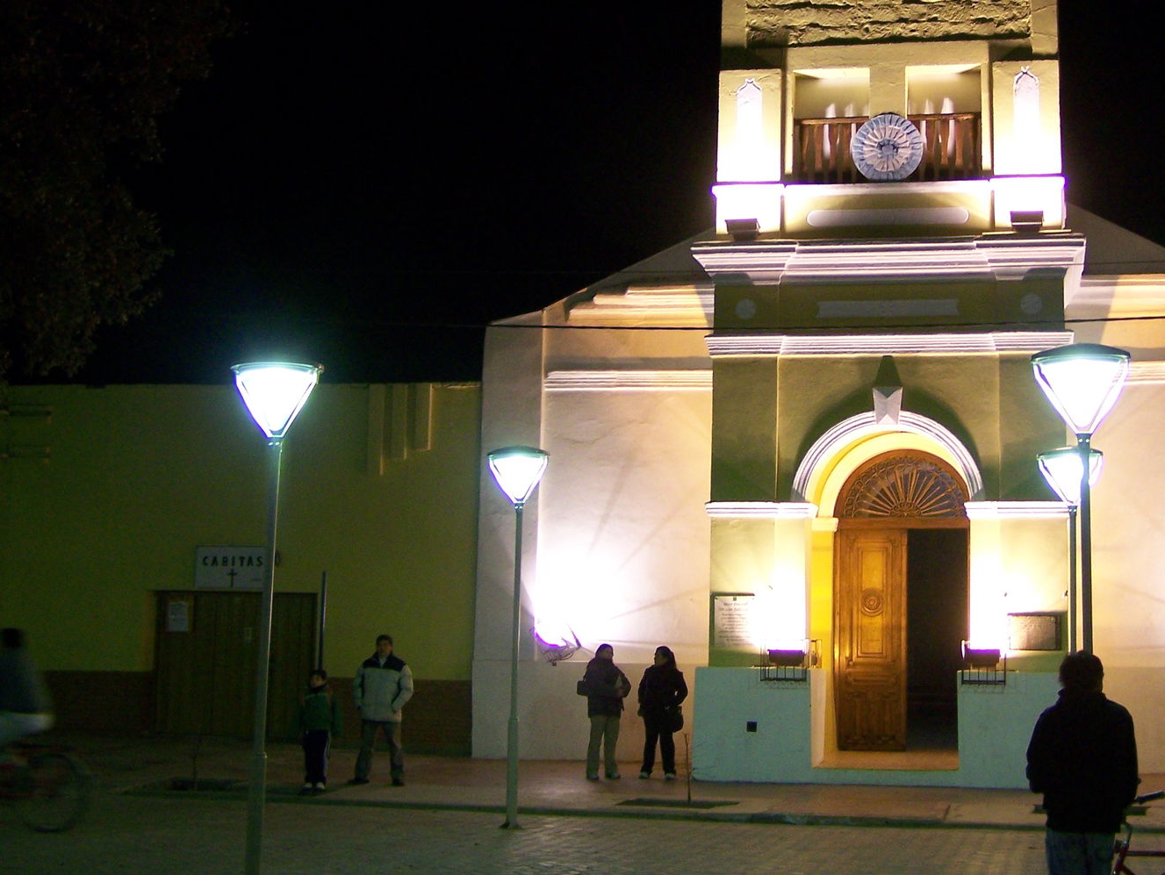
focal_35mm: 55
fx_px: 1852
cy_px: 289
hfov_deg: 34.5
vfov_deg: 26.4
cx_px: 802
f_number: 2.8
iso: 160
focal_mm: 6.3
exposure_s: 1/20
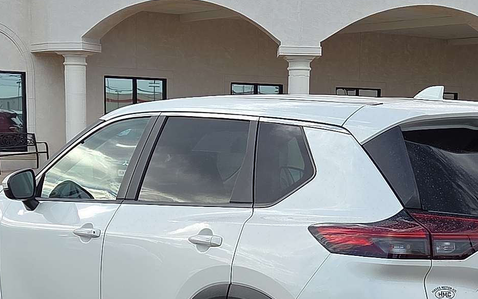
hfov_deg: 25.2
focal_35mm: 82
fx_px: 1068
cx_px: 291
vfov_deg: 15.7
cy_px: 268
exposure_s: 1/2000
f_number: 1.8
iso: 76
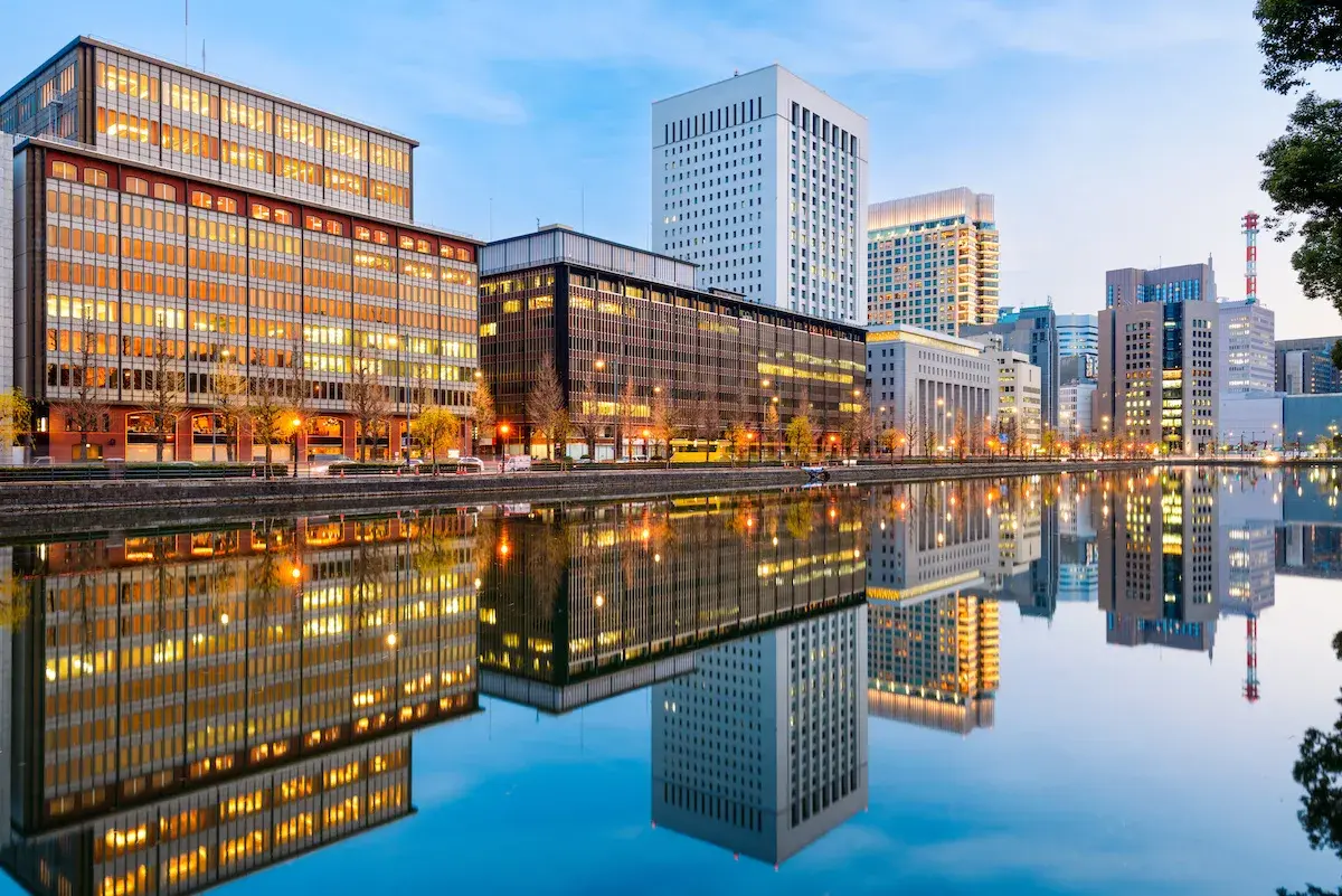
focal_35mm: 24
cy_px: 448
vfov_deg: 53.2
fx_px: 895
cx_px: 671
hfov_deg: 73.7
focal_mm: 24
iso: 100
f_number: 9
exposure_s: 15
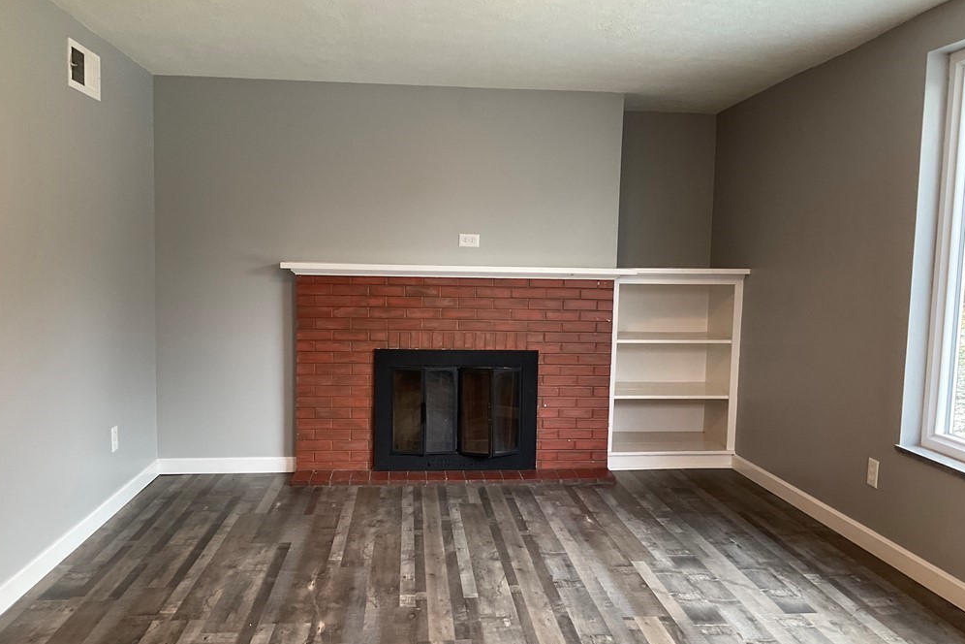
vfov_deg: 42.3
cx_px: 488
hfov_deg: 60.3
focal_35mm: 31
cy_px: 333
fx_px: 831
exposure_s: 1/60
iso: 80
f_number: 1.8
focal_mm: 3
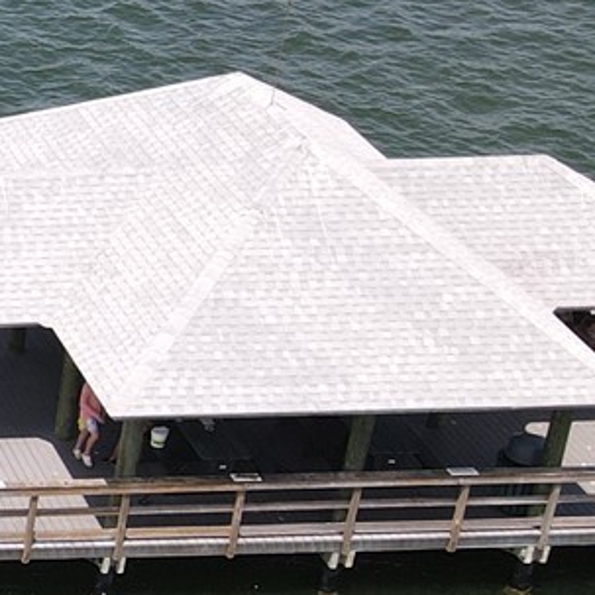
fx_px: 2178
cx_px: -630
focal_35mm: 112
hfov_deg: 13.2
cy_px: 410
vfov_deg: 15.5
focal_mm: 4.5
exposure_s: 1/500
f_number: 2.8
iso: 100
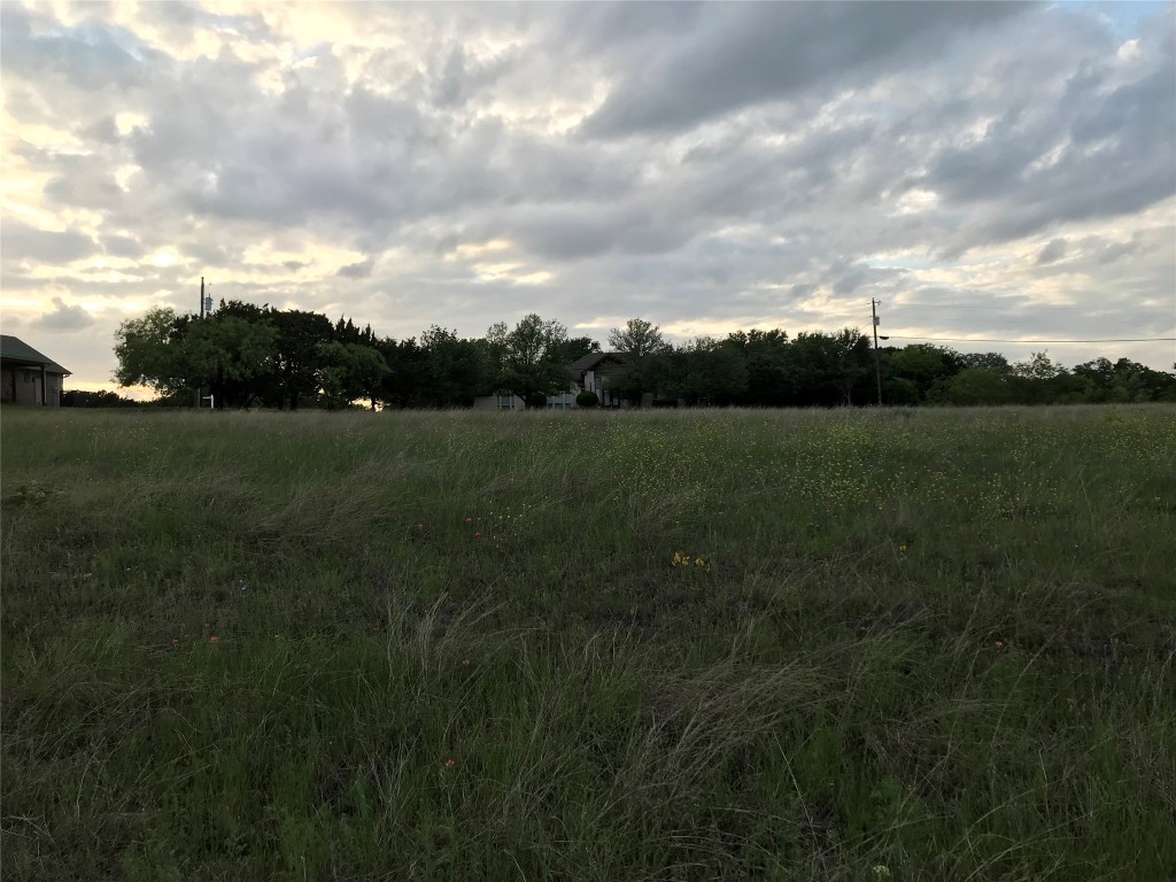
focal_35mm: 28
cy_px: 441
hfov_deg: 63.4
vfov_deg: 49.7
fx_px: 951
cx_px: 588
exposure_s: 1/595
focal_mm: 3.99
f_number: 1.8
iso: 20
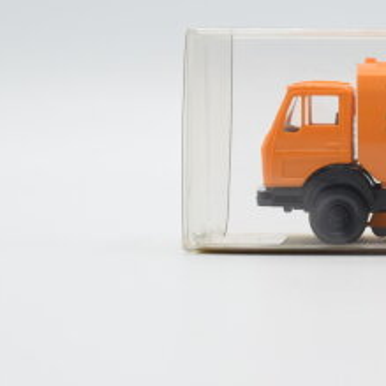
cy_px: 135
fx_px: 1541
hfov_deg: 13.9
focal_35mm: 122
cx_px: 465
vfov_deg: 14.3
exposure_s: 1/200
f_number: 8
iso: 400
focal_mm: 35
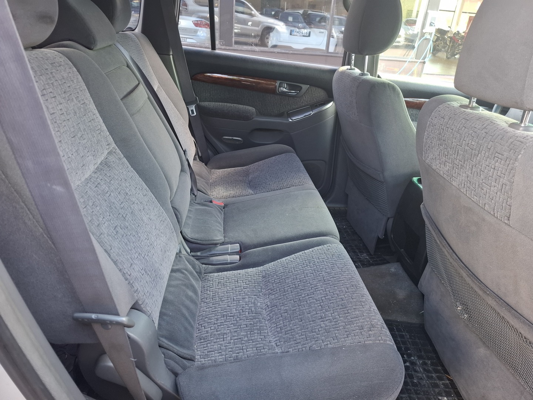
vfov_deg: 58.9
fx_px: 354
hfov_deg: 73.9
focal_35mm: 23
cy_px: 200
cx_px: 266
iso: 160
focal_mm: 5.54
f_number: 1.8
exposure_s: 1/100
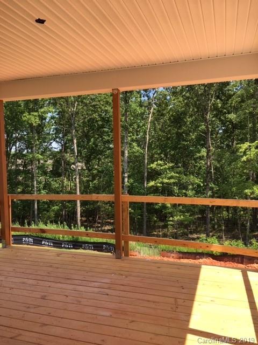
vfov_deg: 61.7
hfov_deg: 48.2
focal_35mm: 29
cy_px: 172
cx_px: 129
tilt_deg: -3.0
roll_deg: +1.5
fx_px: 288
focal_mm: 4.15
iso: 25
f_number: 2.2
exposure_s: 1/557
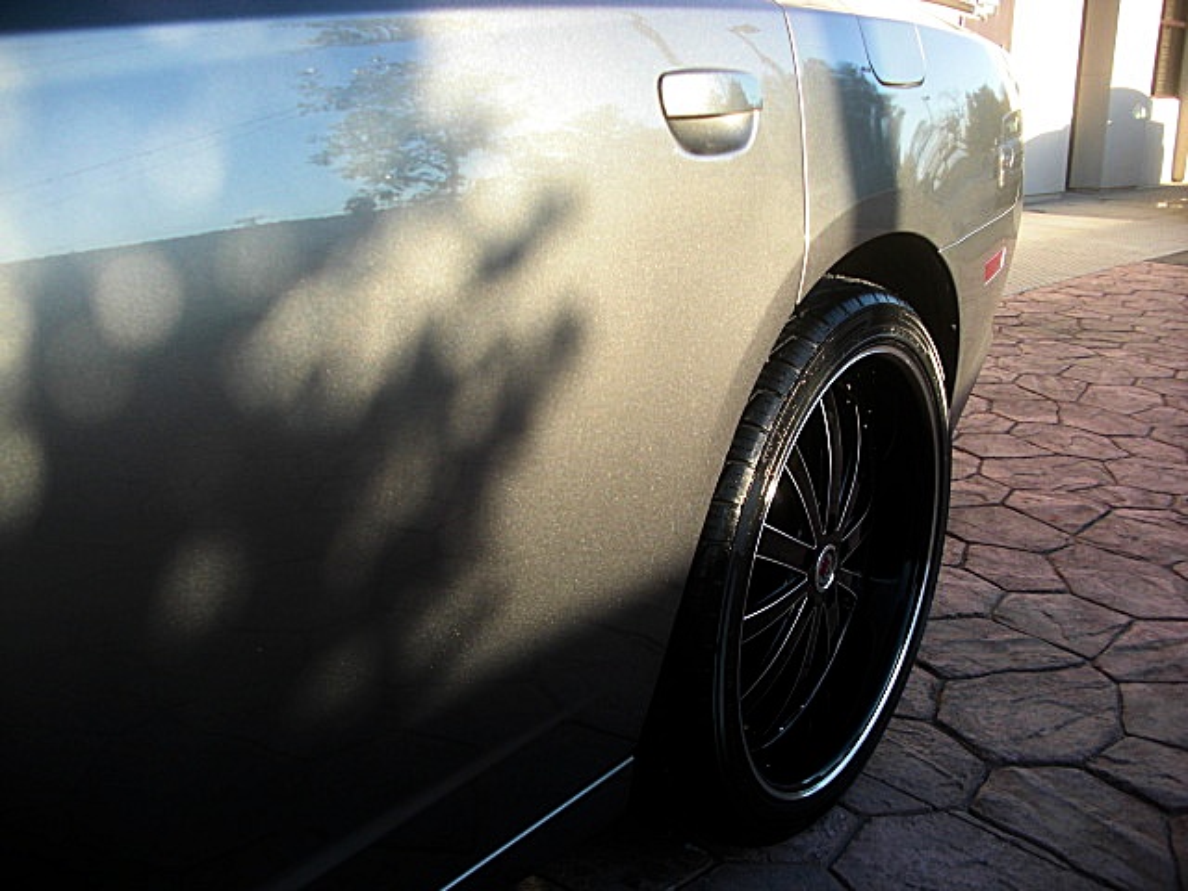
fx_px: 1235
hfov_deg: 51.4
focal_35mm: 36
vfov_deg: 39.7
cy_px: 446
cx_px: 594
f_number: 2.8
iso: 50
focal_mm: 6.3
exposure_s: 1/160
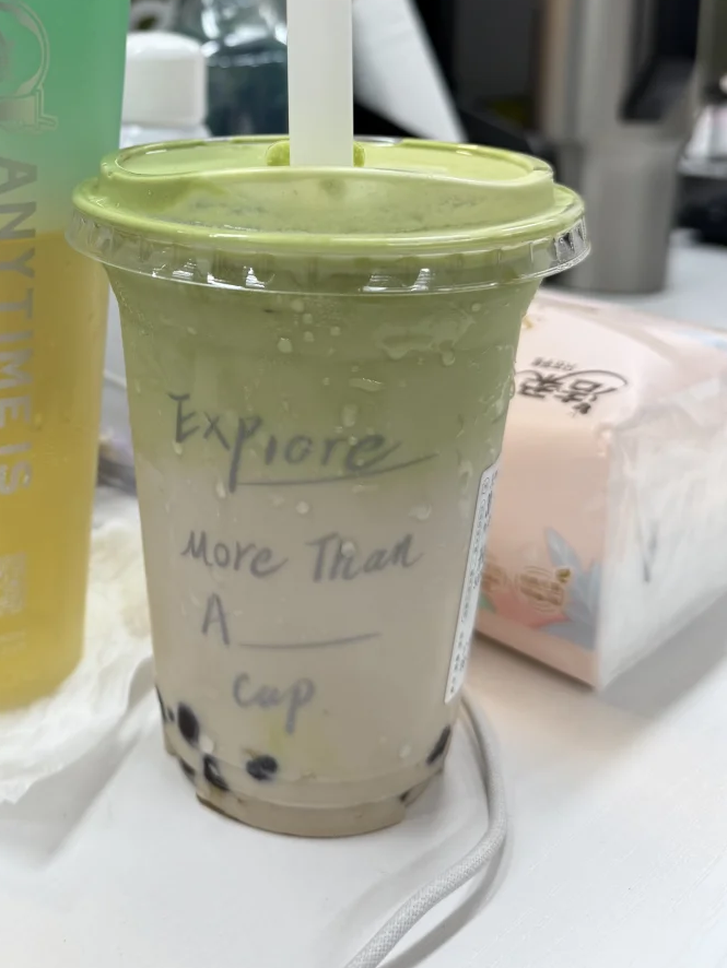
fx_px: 1092
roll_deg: -0.3
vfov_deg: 46.0
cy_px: 228
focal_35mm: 39
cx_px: 145
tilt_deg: -12.3
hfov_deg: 35.6
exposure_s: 1/100
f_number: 1.78
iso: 100
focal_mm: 6.76
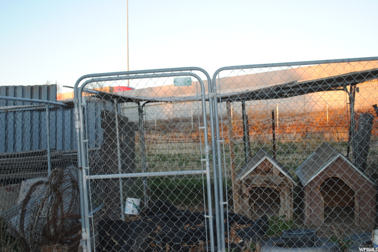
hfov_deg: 41.1
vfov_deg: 28.1
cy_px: 126
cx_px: 189
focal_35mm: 48
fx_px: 504
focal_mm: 32
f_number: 4.8
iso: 200
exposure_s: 1/60
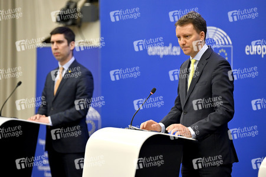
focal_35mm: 160
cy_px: 88
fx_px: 1181
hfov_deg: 12.8
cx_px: 133
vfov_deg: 8.6
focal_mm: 160
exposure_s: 1/400
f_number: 2.8
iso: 1600
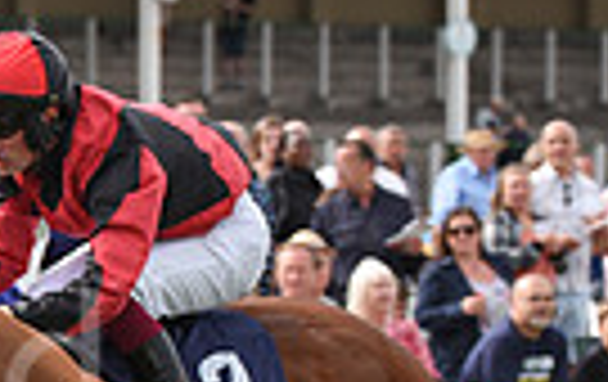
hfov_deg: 4.7
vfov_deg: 3.0
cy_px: 411
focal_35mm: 446
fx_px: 7406
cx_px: -473
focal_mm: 102
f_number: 5.6
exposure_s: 1/1600
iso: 400
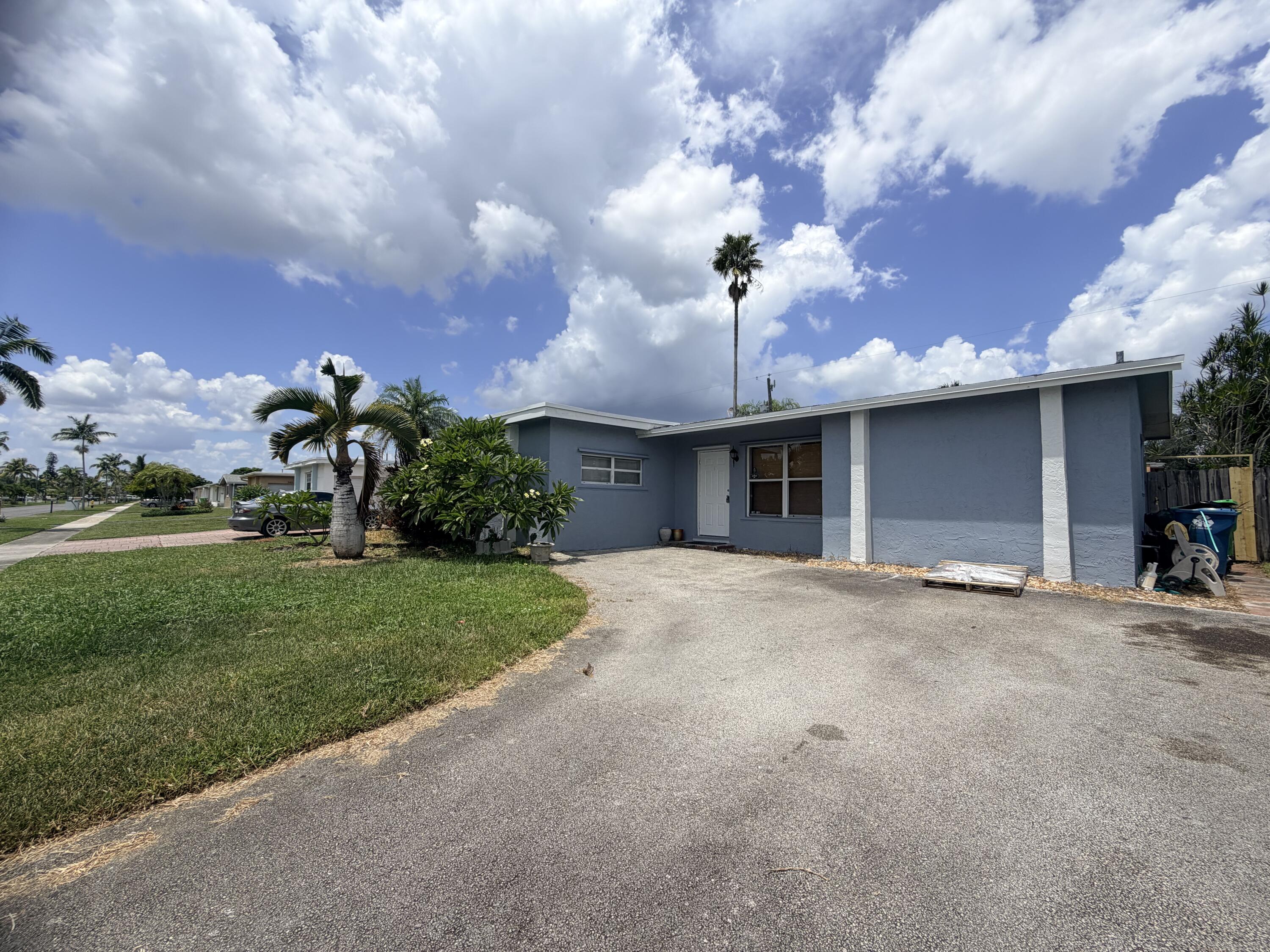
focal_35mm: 14
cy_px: 476
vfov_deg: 85.7
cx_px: 635
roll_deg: -0.1
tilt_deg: +2.7
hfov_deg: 102.1
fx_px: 514
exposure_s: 1/1312
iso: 20
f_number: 2.2
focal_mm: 2.22
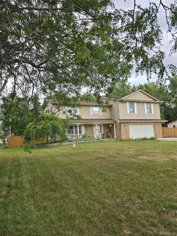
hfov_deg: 58.9
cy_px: 118
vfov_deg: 73.9
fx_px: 157
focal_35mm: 23
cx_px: 88
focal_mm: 6.3
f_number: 1.7
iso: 12
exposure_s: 1/180
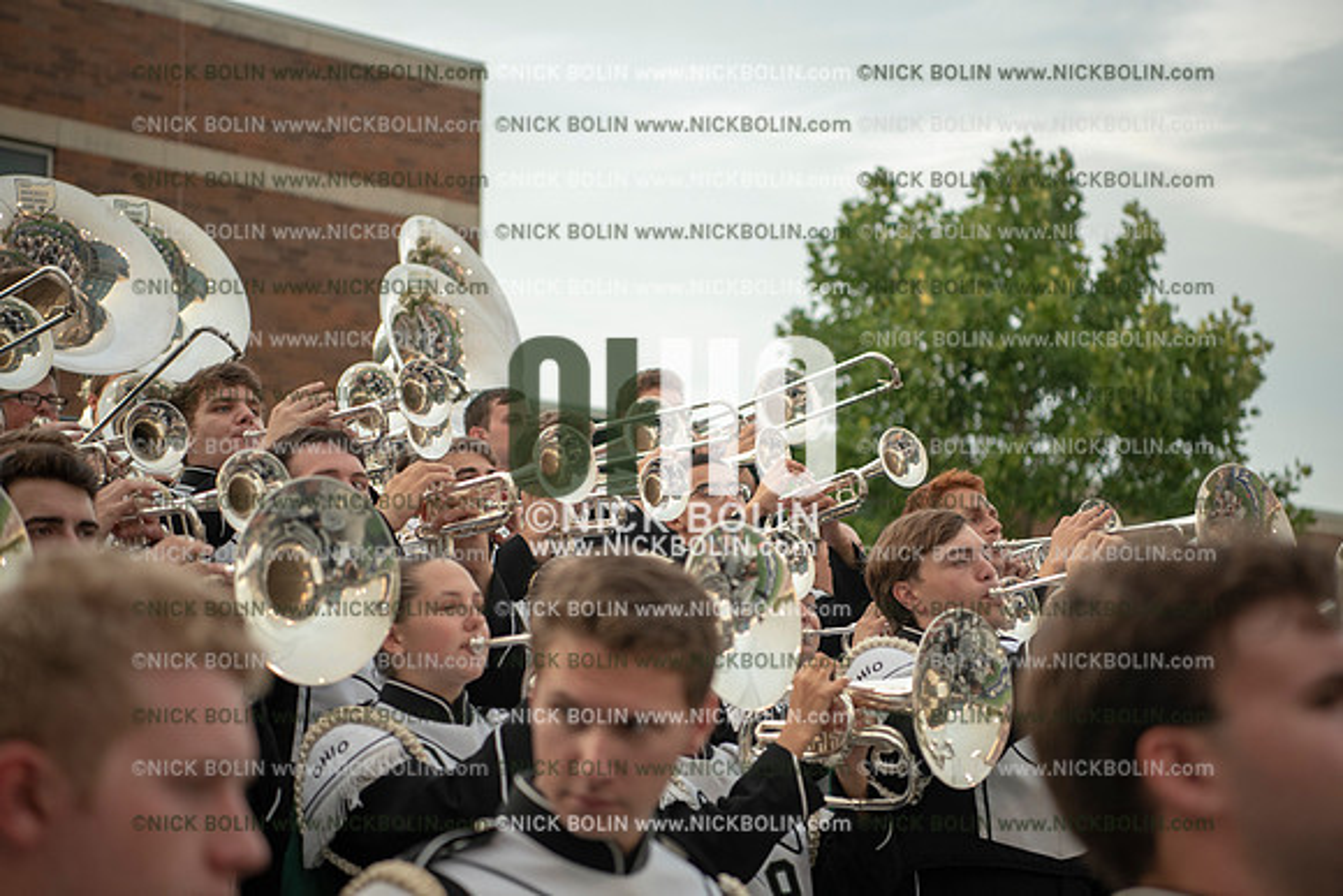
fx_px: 2612
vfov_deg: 19.5
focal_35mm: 70
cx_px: 672
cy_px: 448
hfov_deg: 28.8
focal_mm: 70
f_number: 3.2
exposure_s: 1/800
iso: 800
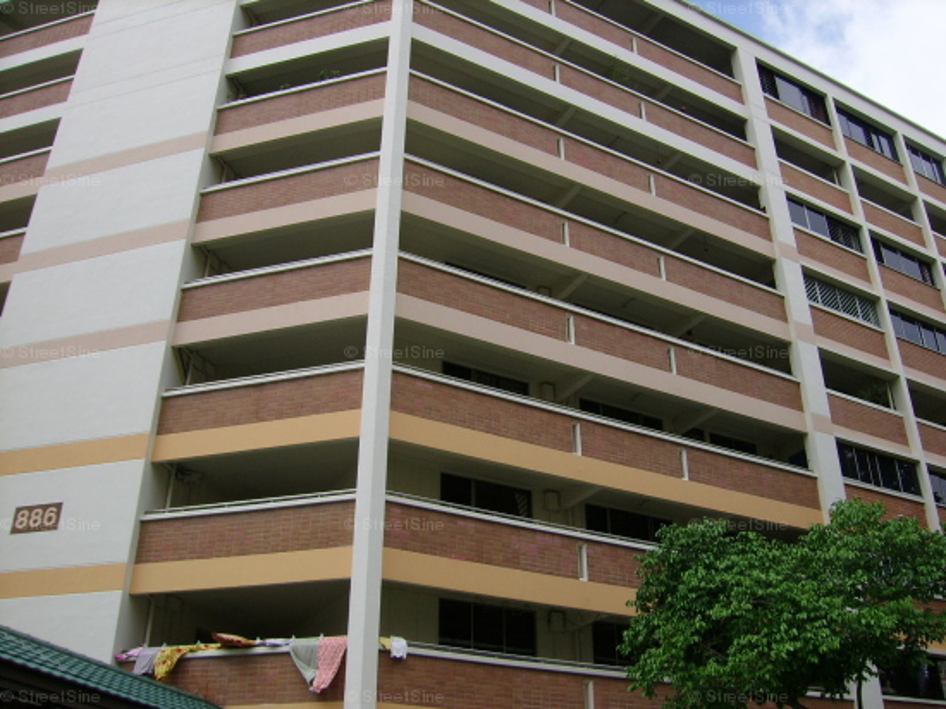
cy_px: 354
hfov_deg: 52.6
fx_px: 956
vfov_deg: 40.7
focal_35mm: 35
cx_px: 473
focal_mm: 5.95
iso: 50
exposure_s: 1/545
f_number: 5.8
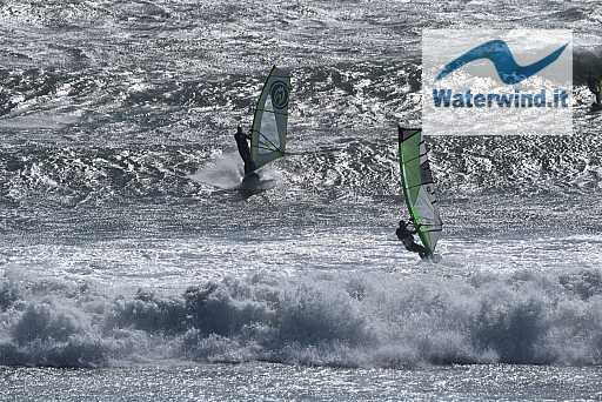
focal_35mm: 450
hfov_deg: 4.6
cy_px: 201
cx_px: 301
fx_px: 7529
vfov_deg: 3.1
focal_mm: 300
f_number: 8
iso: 200
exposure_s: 1/1000
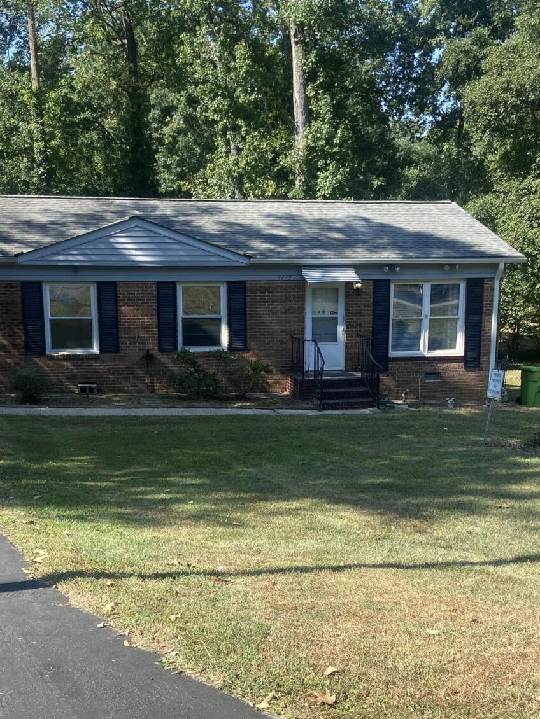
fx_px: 956
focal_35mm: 46
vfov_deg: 41.0
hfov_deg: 31.5
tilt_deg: -11.6
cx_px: 259
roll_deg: +0.9
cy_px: 438
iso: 32
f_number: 1.8
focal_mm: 4.25
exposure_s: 1/1072
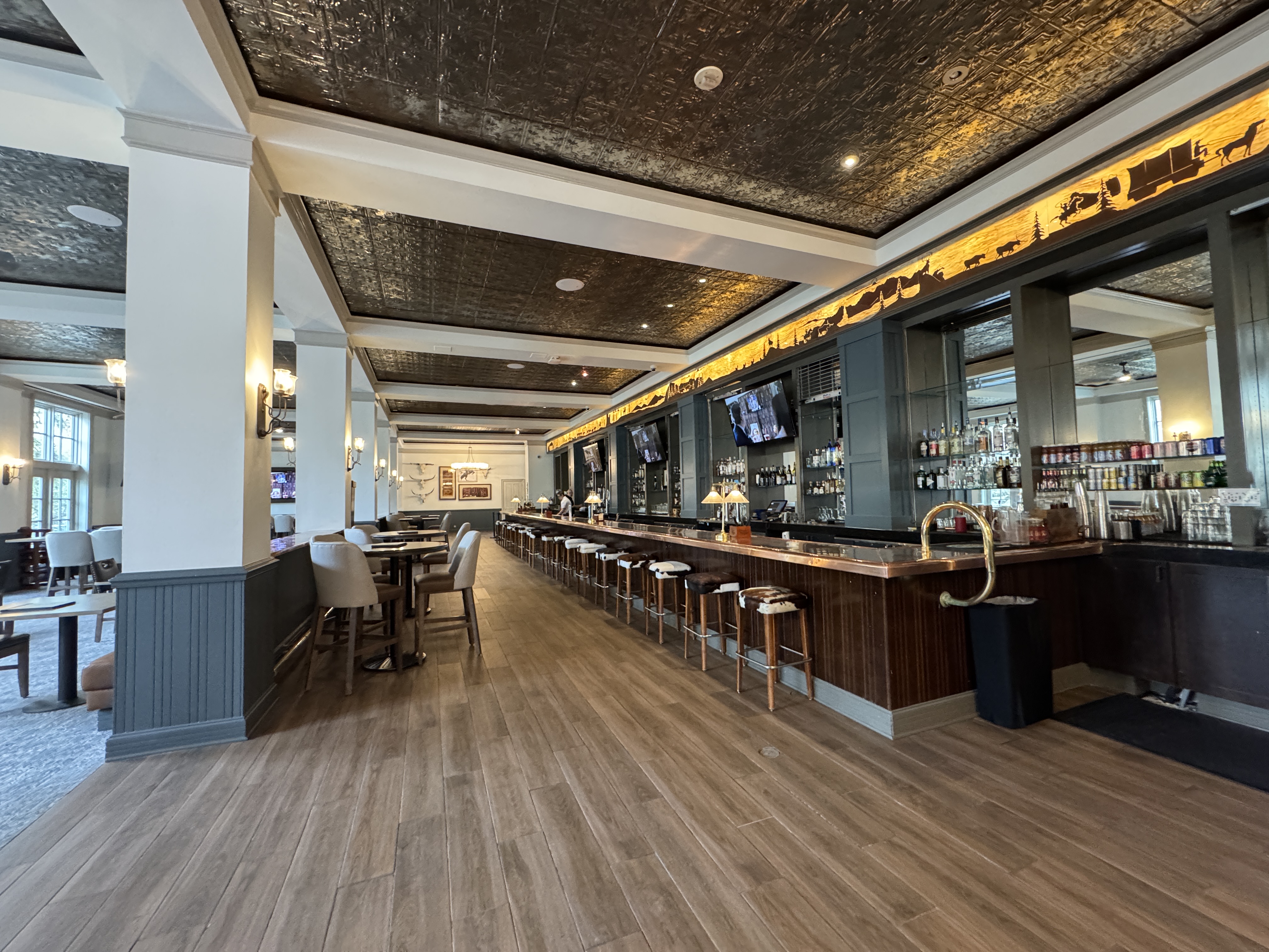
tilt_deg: +2.3
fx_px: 513
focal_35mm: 14
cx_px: 634
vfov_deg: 85.7
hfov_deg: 102.1
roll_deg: +1.0
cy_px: 476
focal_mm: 2.22
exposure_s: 1/60
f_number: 2.2
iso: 640
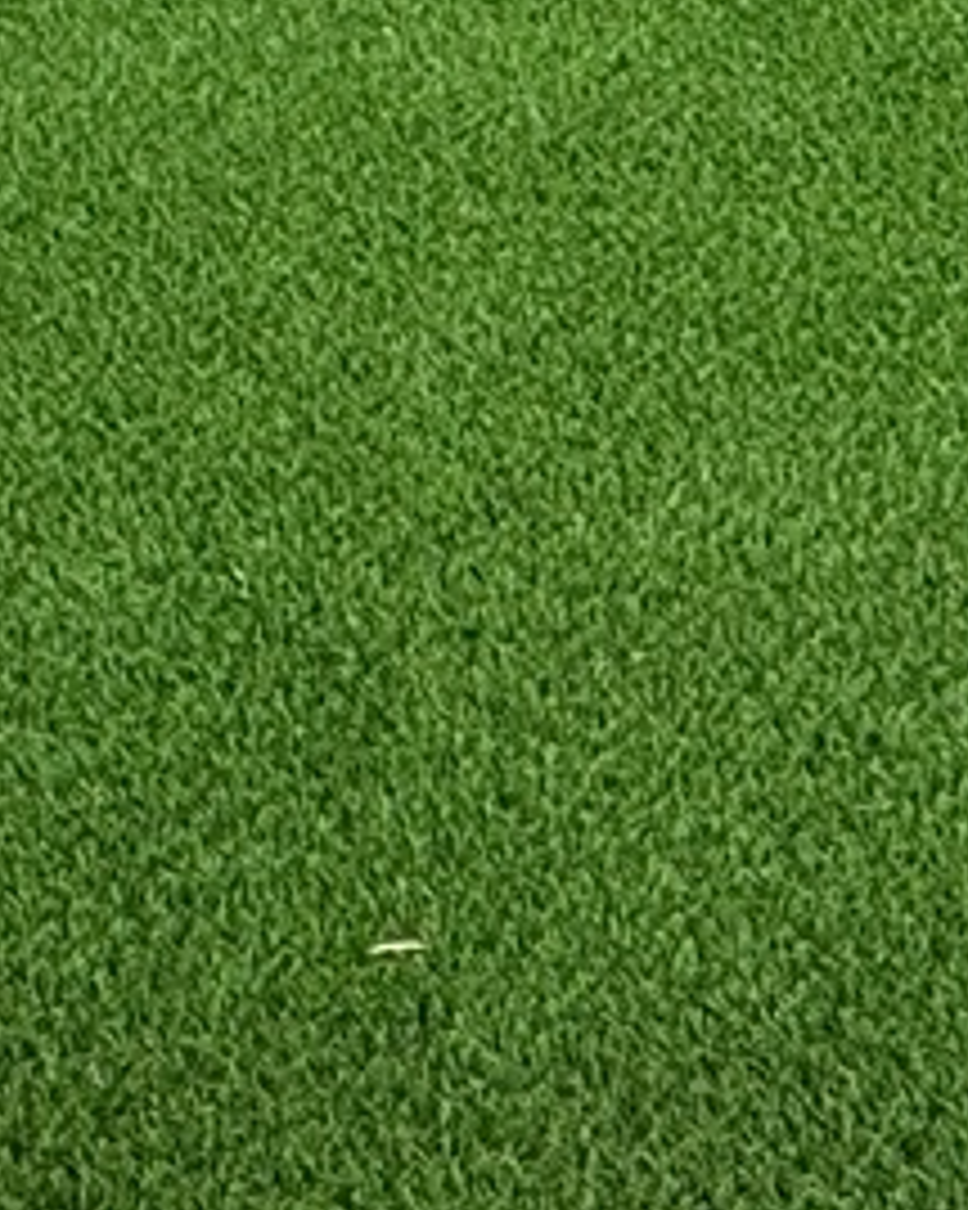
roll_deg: +1.4
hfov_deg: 14.3
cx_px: 1180
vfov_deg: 17.5
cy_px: -279
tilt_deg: -19.8
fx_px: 3726
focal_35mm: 104
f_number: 2.2
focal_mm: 2.22
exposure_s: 1/435
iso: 40
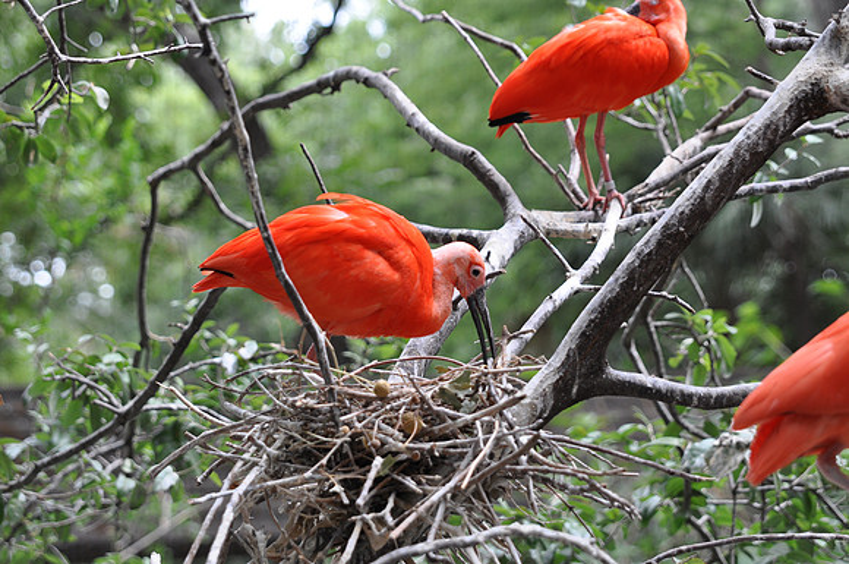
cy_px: 282
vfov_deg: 13.0
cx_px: 424
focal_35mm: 105
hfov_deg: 19.5
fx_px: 2473
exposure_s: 1/250
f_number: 4
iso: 400
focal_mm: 70
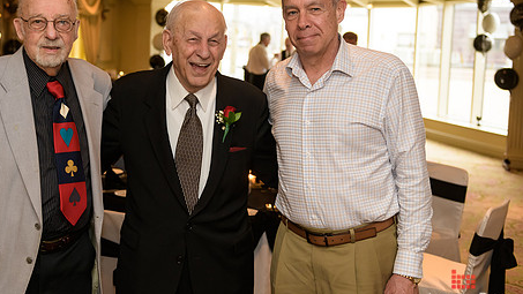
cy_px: 107
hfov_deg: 40.3
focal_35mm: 51
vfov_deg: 23.4
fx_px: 707
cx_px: 199
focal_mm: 38
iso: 1000
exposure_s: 1/125
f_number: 3.2
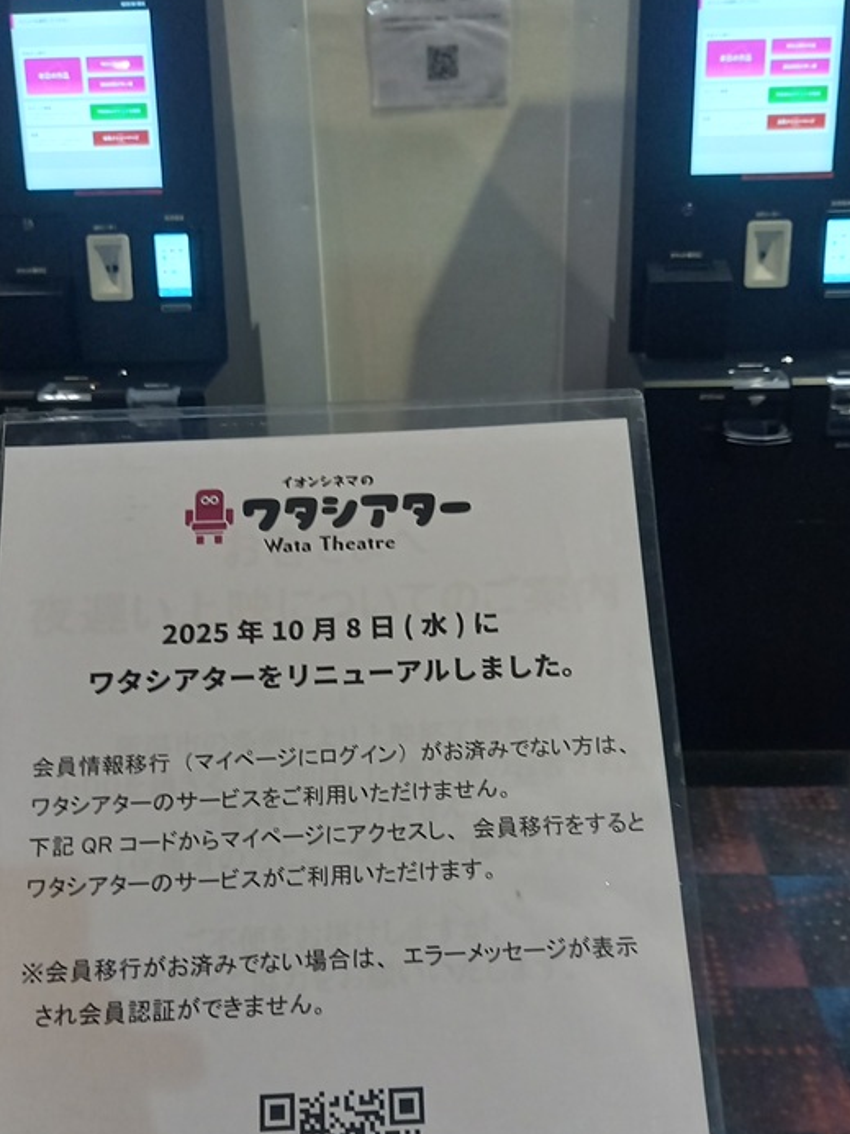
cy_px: 660
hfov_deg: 38.7
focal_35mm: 37
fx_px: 1211
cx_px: 406
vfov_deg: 49.9
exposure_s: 1/33
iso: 400
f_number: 1.8
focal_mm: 4.65
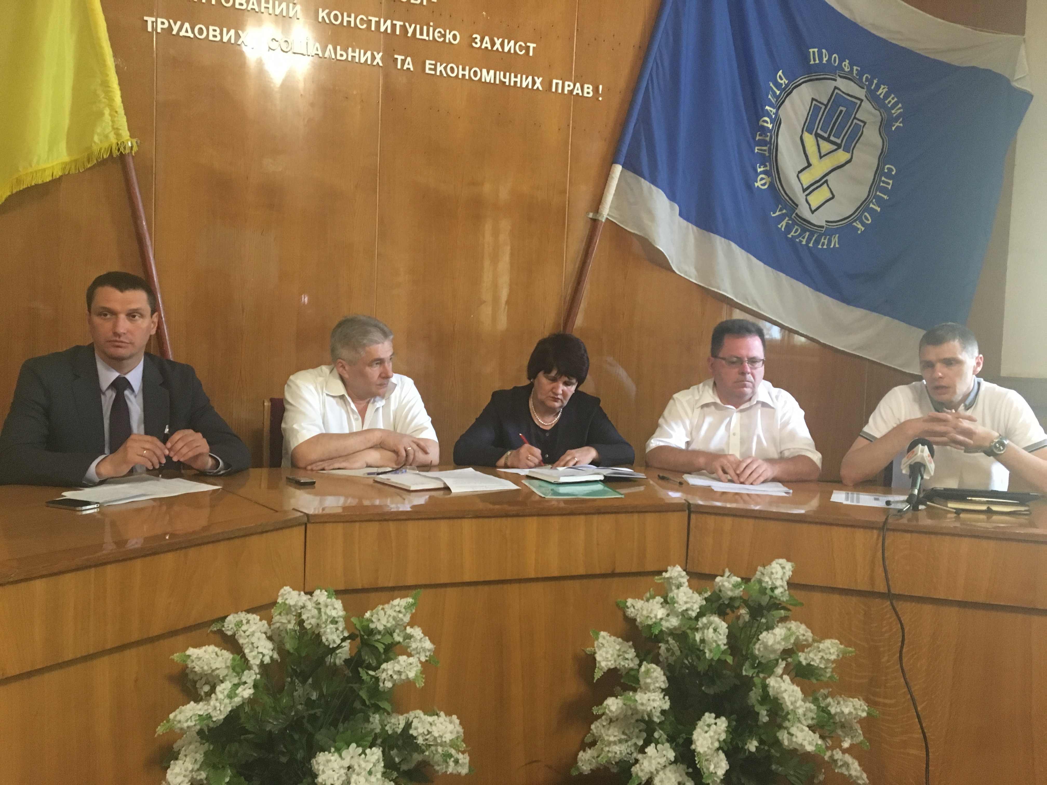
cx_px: 524
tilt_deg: -1.8
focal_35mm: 29
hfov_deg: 61.7
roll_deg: -3.0
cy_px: 392
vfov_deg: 48.2
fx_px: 877
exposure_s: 1/17
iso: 400
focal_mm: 4.15
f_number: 2.2
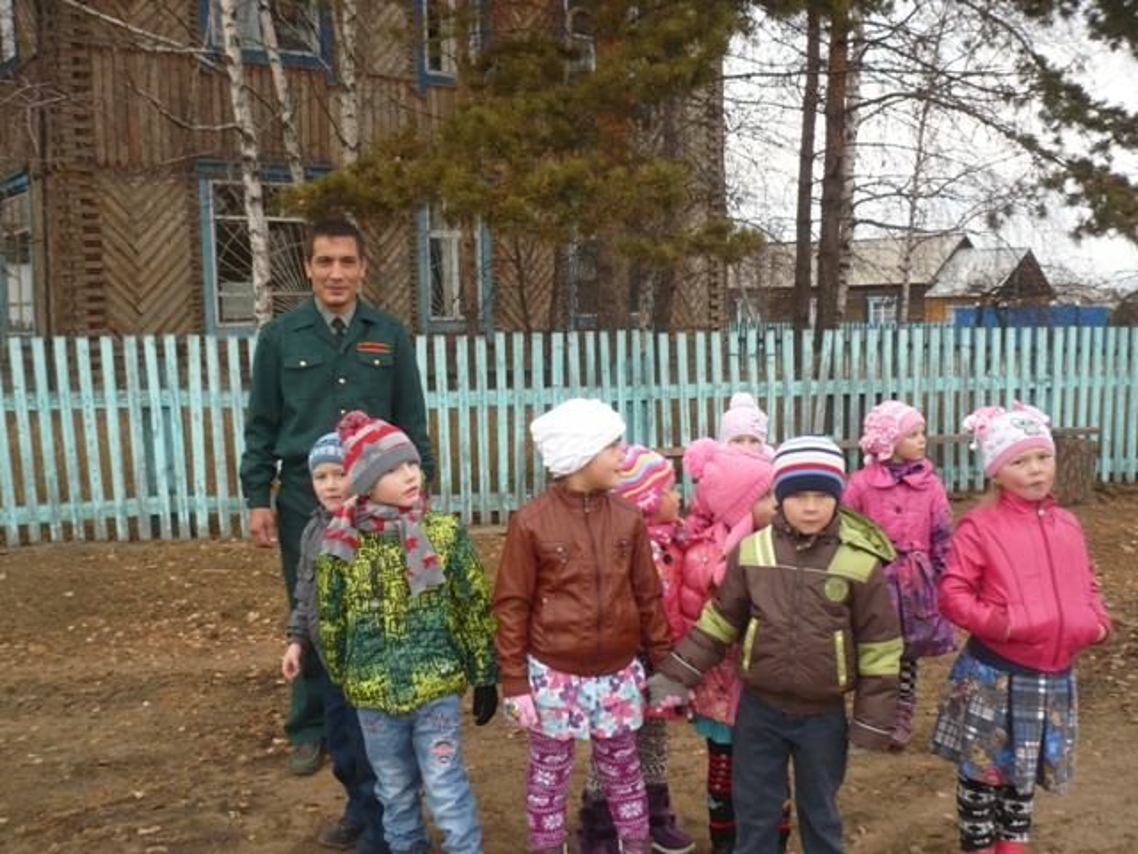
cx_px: 569
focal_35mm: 35
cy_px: 427
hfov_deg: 52.6
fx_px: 1151
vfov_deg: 40.7
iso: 100
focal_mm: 5.8
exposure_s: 1/125
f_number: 2.8
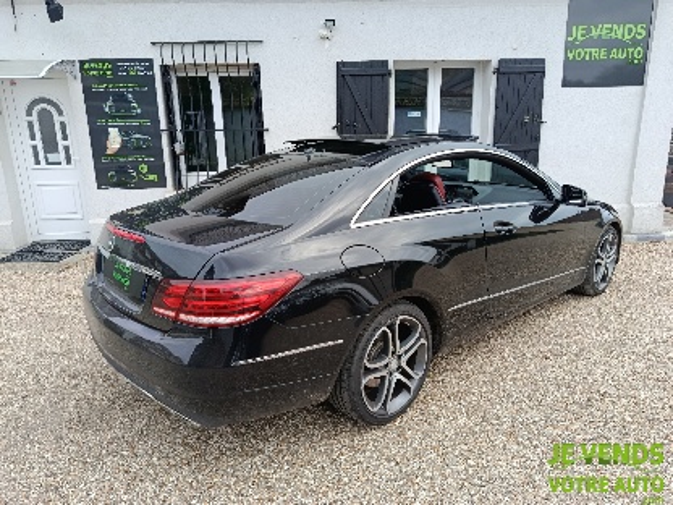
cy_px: 252
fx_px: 467
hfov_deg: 71.6
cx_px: 336
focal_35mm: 24
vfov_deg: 56.8
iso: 54
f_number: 1.7
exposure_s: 1/100
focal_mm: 5.24
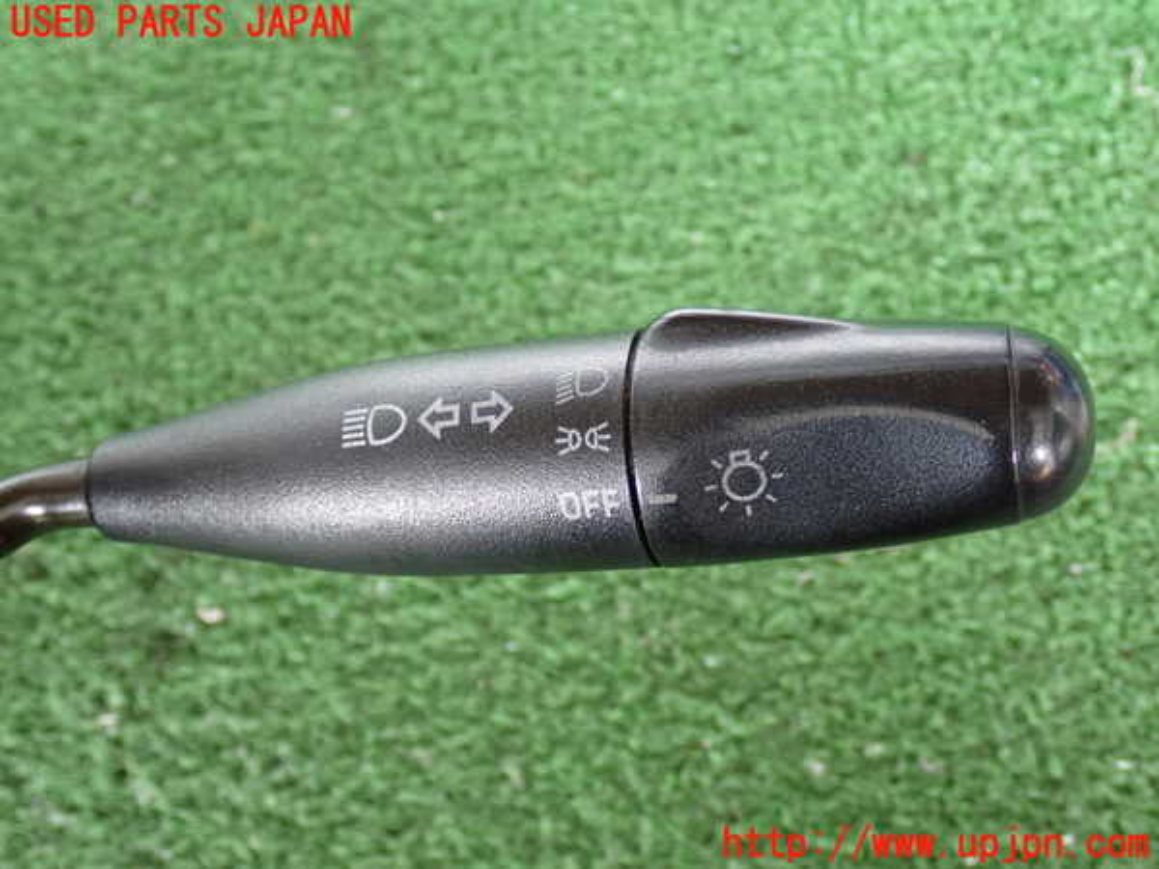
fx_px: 1574
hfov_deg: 40.4
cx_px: 580
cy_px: 434
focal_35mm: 47
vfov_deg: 30.9
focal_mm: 8.4
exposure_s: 1/50
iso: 800
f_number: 3.1
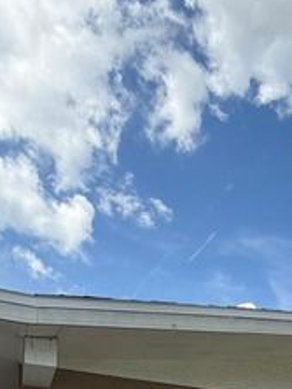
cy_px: 488
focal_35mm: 42
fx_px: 471
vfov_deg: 34.1
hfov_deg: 31.7
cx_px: 294
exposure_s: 1/770
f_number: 2.2
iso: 25
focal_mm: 2.22
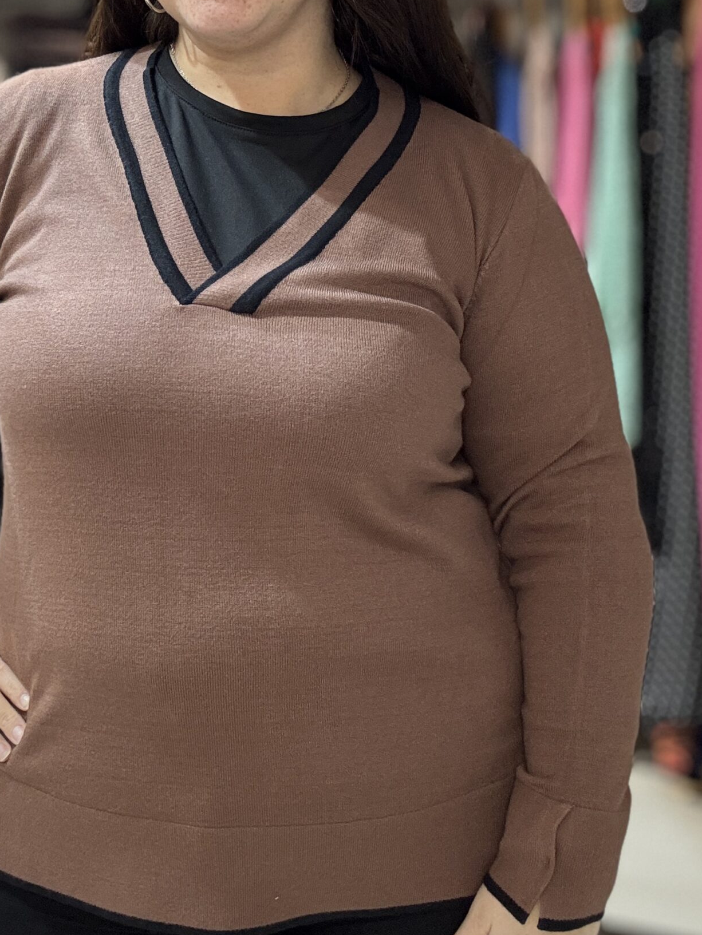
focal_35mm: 47
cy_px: 367
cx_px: 216
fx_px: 1271
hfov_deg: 30.6
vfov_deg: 40.2
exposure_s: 1/50
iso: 200
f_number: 1.9
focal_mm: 2.69
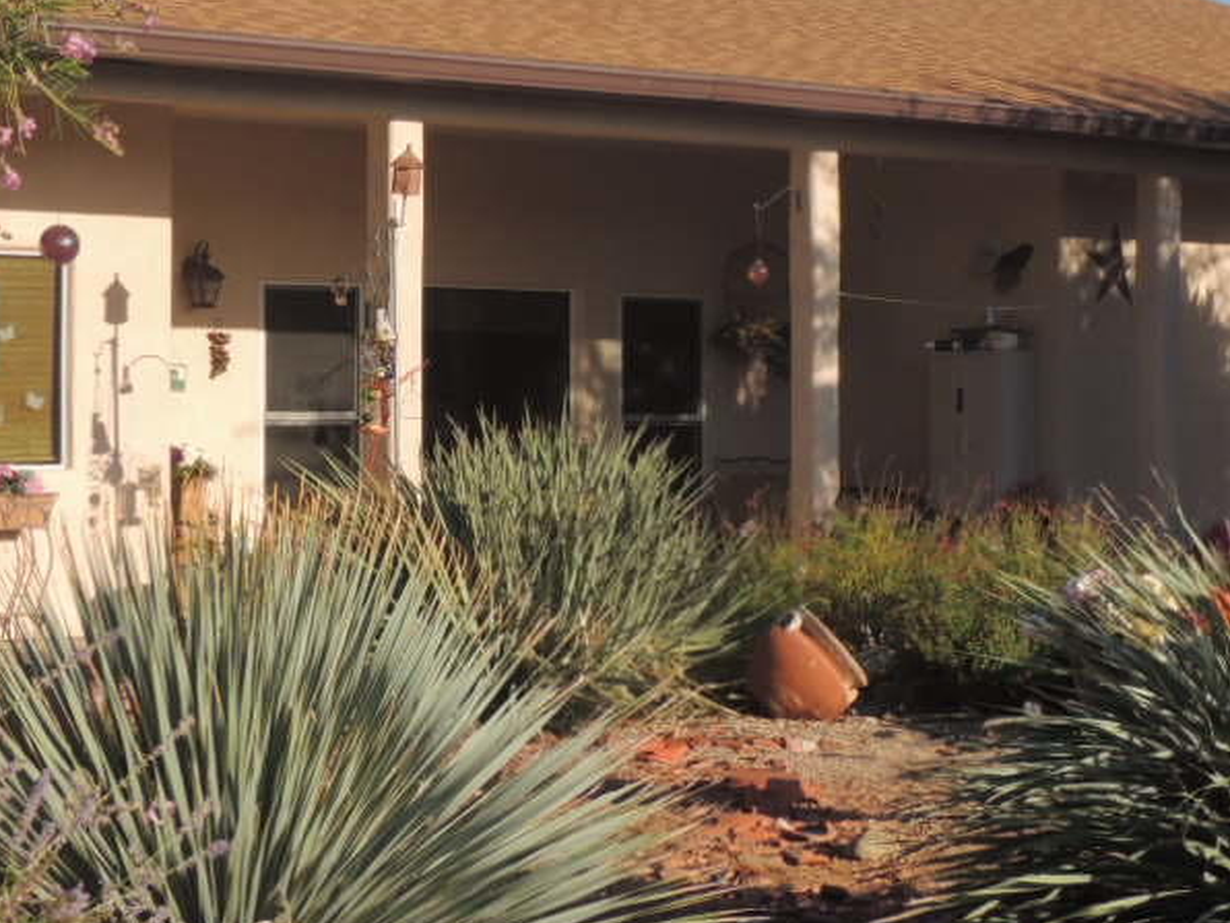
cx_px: 440
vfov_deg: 15.7
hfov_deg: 20.8
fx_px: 3340
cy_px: 372
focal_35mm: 94
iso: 100
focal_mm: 6.2
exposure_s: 1/1000
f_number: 3.3
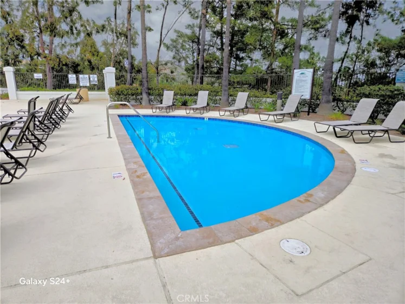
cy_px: 152
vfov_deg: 58.9
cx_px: 202
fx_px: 269
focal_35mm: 23
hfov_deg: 73.9
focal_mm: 5.4
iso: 25
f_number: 1.8
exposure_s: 1/1391
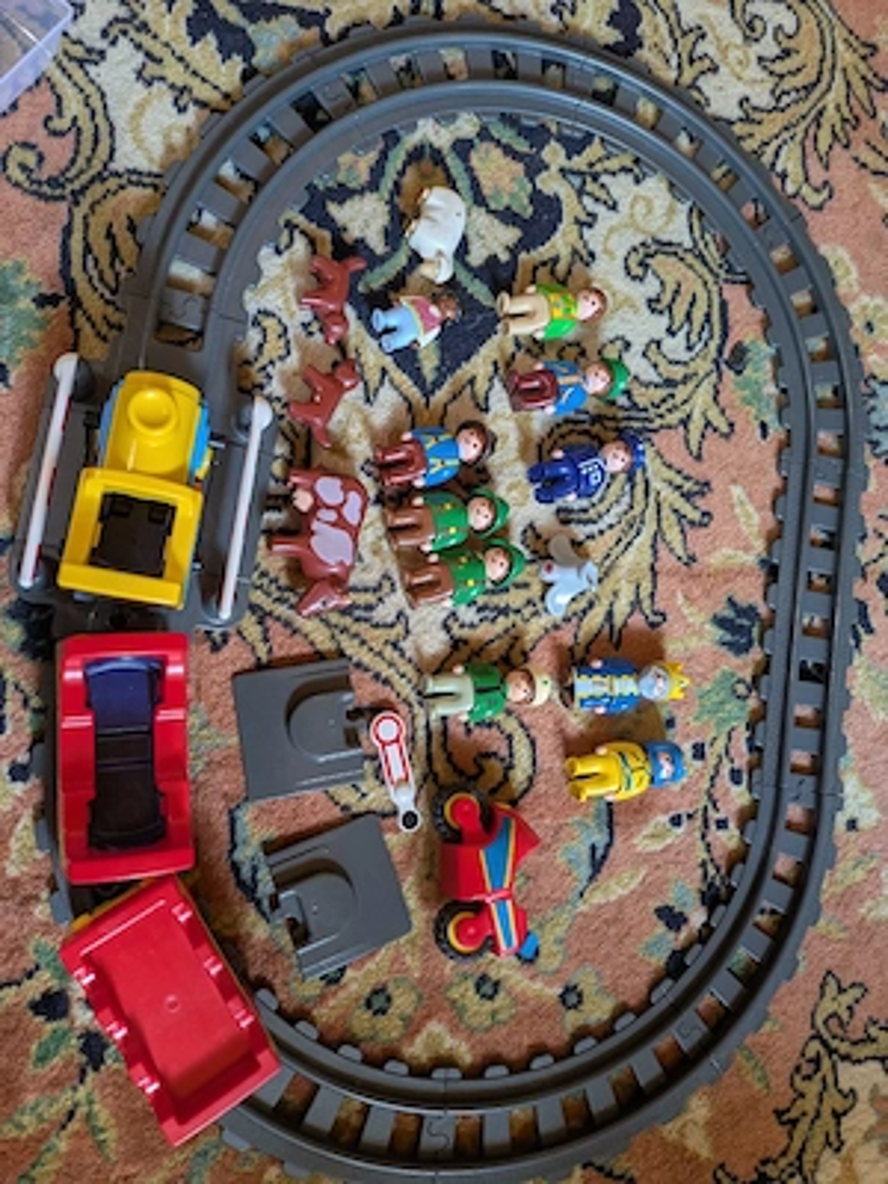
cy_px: 592
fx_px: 855
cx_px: 444
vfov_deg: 69.4
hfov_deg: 54.9
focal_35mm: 25
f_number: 1.89
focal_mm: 5.43
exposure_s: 1/50.3
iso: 270
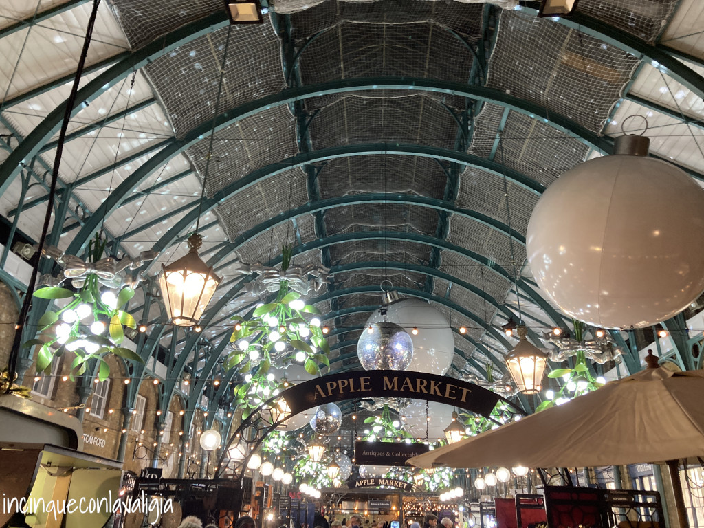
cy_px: 264
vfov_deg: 49.7
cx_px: 352
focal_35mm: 28
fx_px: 569
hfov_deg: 63.4
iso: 200
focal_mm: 3.99
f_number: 1.8
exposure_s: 1/50
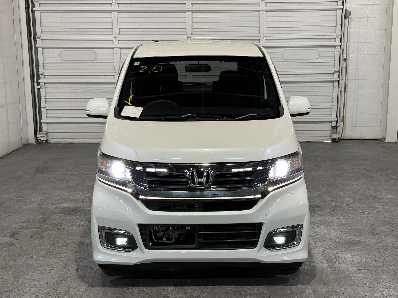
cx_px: 199
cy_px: 149
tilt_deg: -10.1
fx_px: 552
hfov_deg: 39.7
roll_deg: -0.1
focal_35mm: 48
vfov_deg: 30.3
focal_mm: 6.76
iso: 50
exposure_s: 1/60
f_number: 1.78
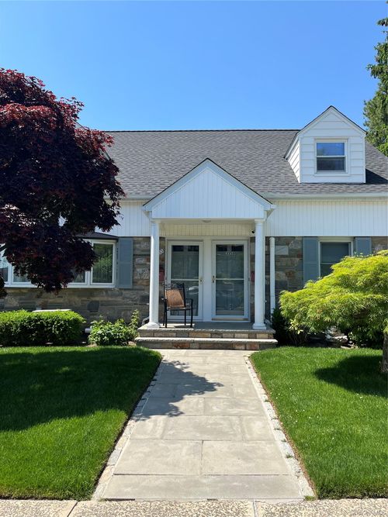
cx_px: 194
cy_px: 258
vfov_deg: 67.3
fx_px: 389
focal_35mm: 26
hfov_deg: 53.0
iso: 50
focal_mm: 5.1
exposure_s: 1/2410
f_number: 1.6
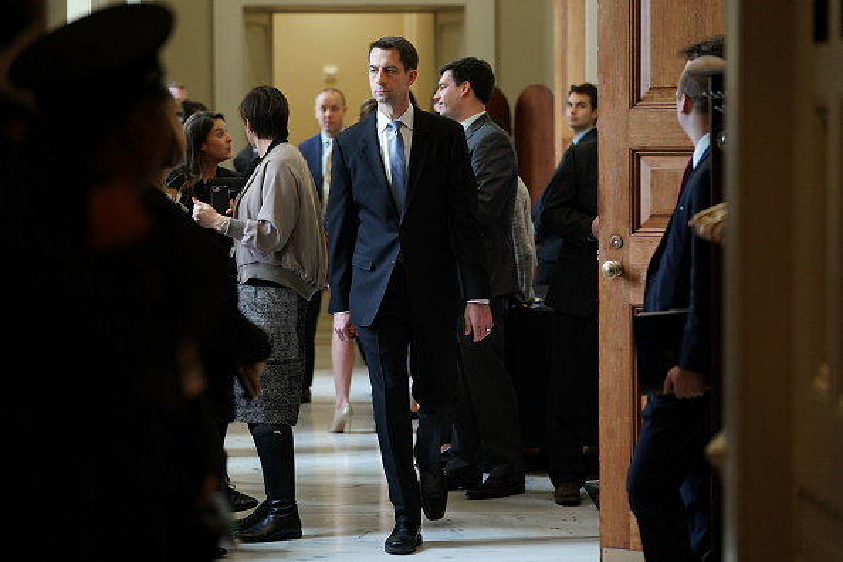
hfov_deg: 18.8
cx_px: 422
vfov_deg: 12.6
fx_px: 2552
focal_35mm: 109
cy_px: 281
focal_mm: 109
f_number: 2.8
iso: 2000
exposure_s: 1/250
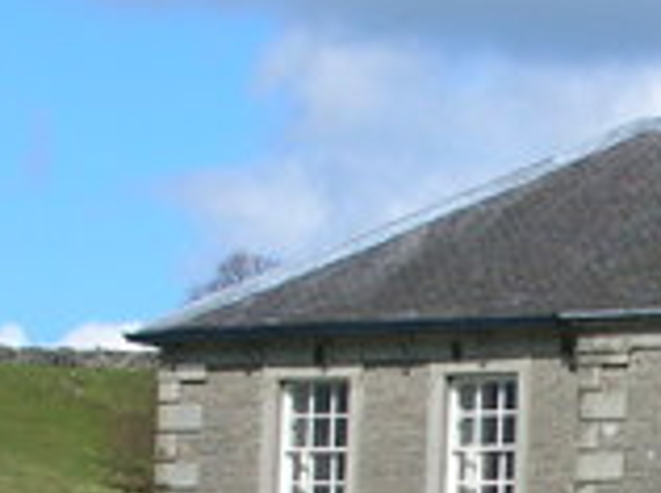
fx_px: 5110
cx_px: 1155
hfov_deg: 7.2
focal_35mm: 268
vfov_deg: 5.5
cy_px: 643
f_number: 6.4
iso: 50
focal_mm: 11
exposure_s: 1/245
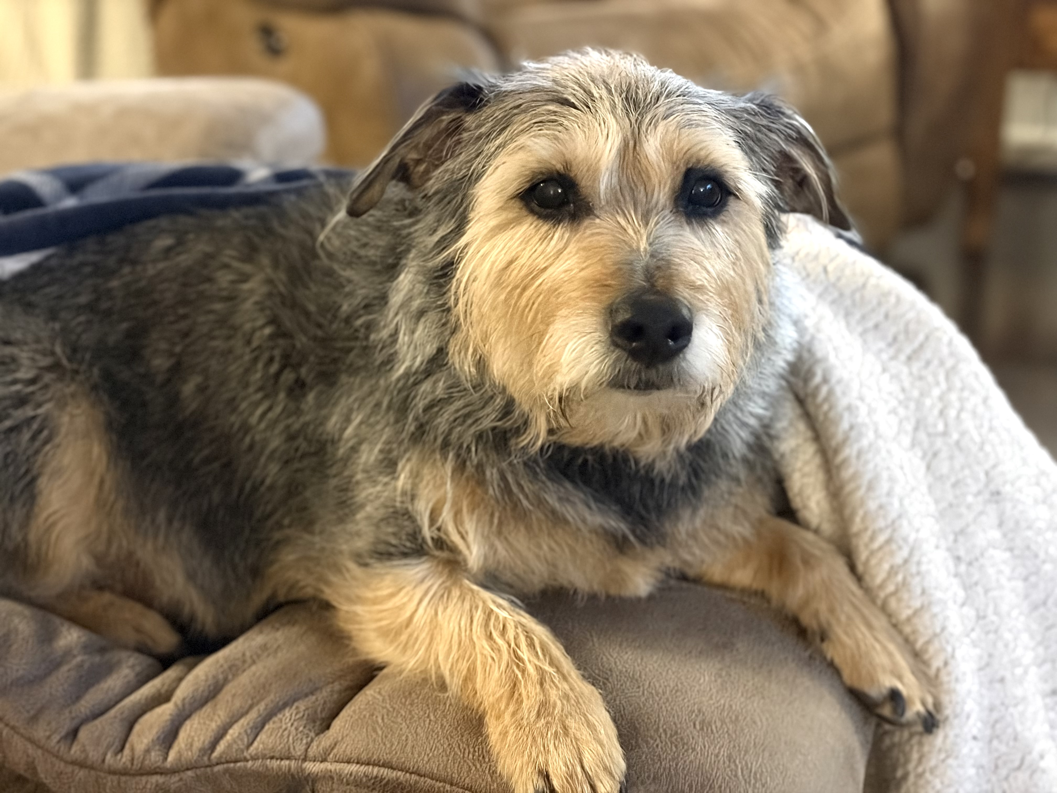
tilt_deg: -21.2
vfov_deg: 28.0
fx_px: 1588
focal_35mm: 52
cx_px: 528
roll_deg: +1.1
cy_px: 396
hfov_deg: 36.8
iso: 400
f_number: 1.6
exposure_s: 1/20
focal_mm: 5.96
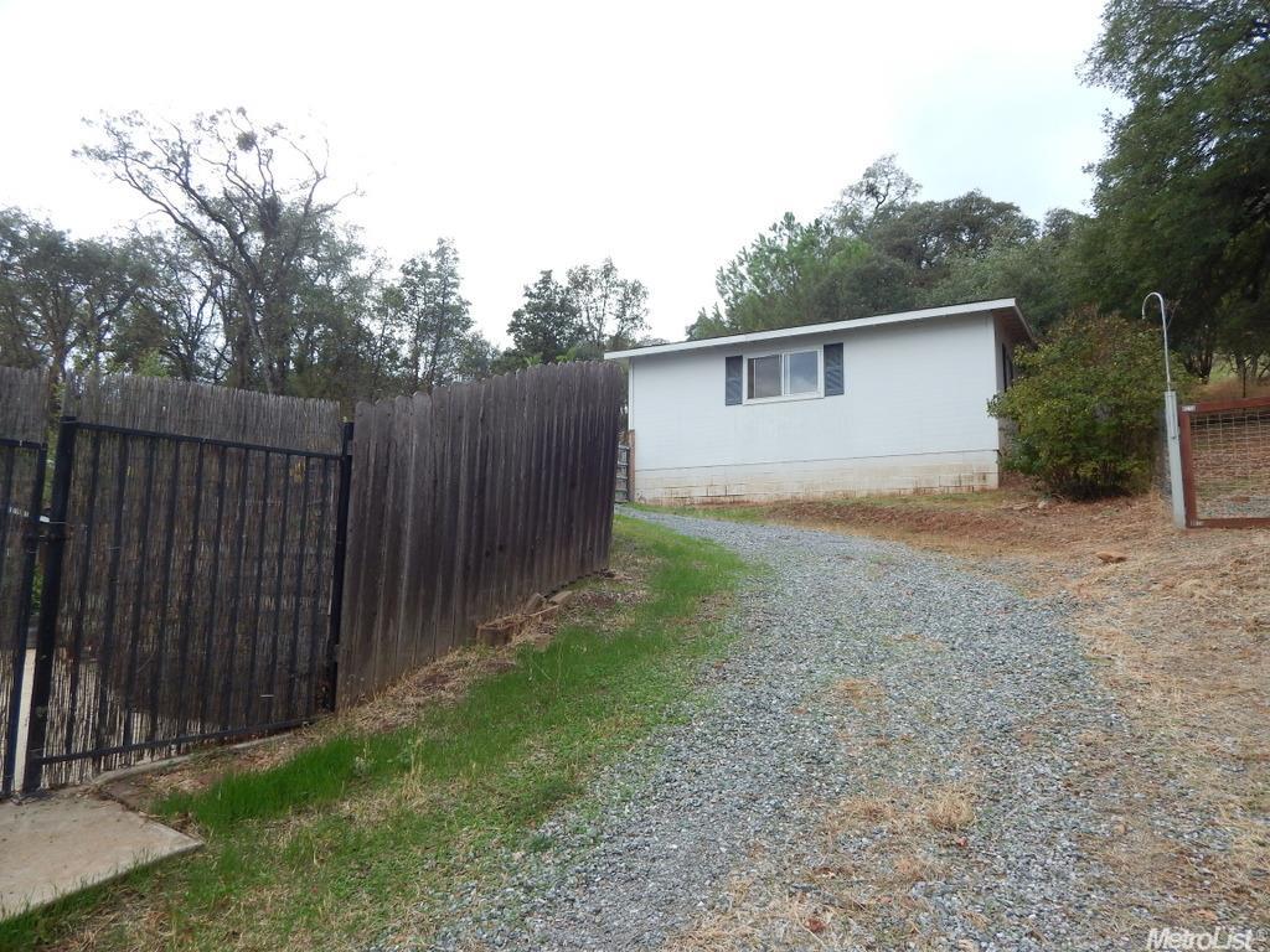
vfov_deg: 61.1
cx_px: 635
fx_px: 807
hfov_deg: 76.4
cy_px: 476
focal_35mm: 22
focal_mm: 4
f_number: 3
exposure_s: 1/800
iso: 125
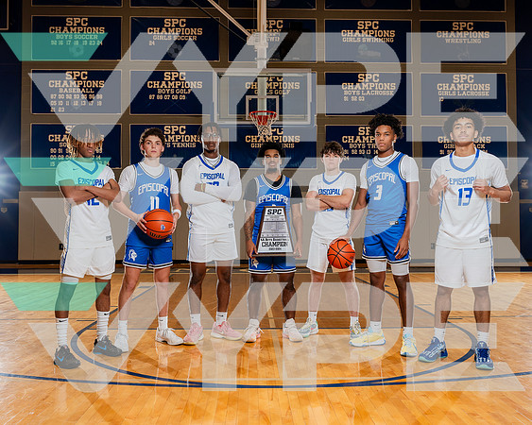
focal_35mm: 33
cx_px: 266
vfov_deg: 43.9
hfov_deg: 53.6
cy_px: 212
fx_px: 527
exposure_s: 1/250
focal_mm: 28
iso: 640
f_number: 5.6
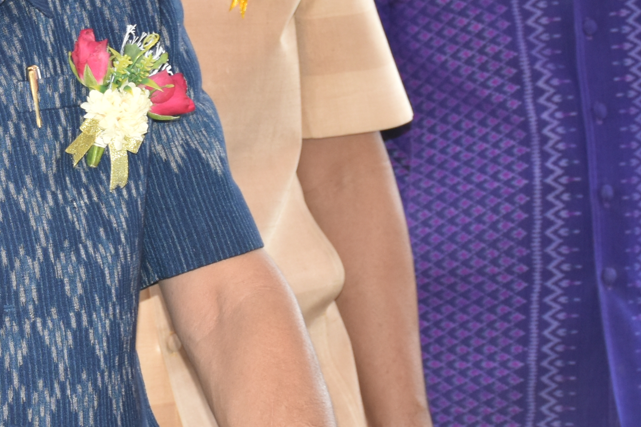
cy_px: 146
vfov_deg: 6.1
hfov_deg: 9.1
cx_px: 33
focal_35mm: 226
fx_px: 4023
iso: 320
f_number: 5.6
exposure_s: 1/125
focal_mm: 48
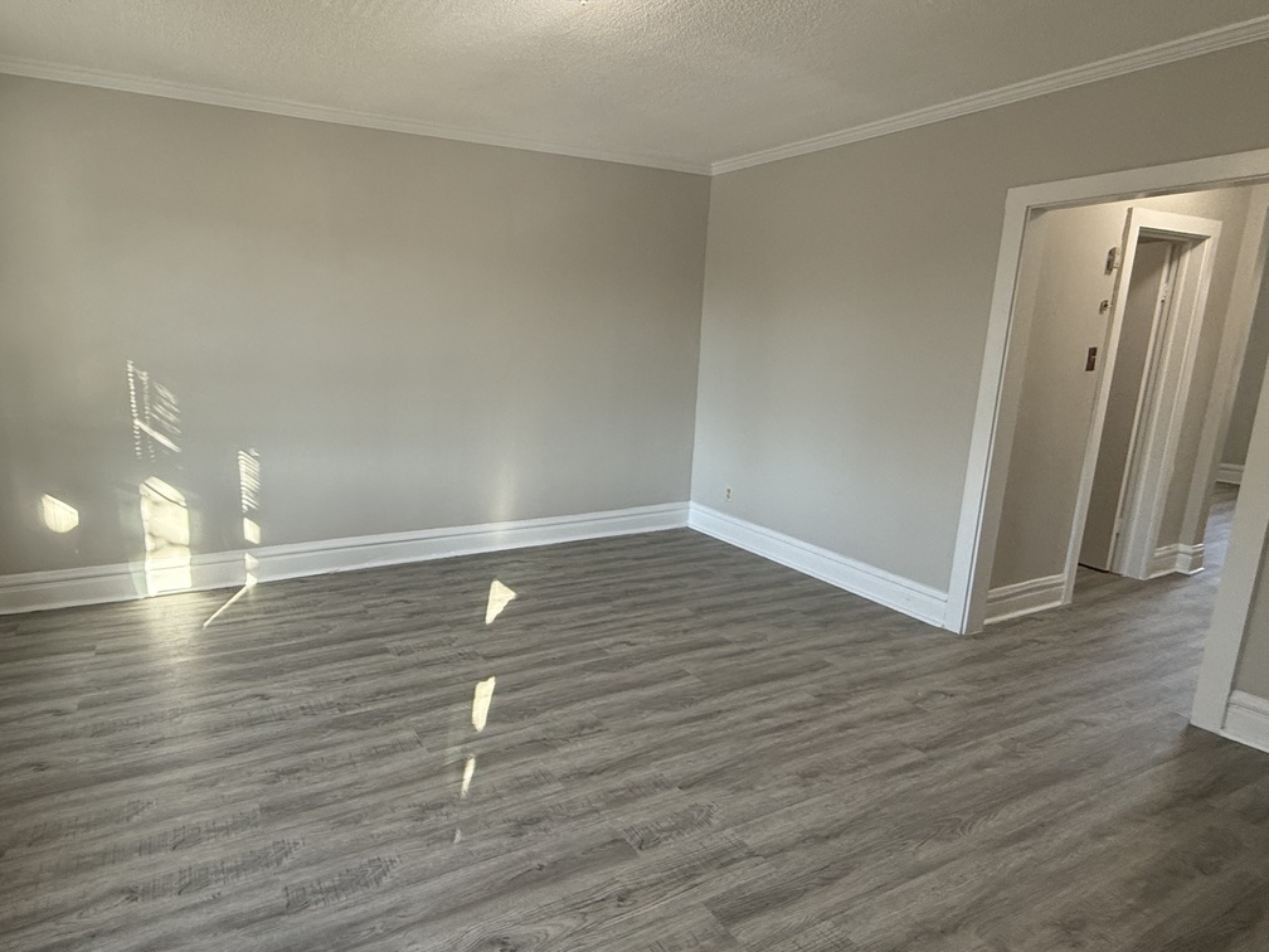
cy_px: 476
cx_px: 512
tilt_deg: -8.1
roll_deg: -1.1
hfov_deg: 80.8
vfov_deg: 66.0
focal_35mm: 20
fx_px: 733
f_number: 2.2
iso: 200
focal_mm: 2.22
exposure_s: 1/99
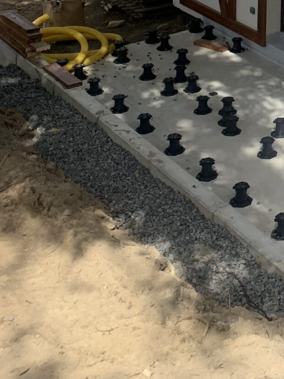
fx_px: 887
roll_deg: -1.5
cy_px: -188
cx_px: 438
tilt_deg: -7.5
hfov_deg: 16.4
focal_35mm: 81
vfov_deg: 20.6
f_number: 1.8
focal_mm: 4.25
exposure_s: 1/1880
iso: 25
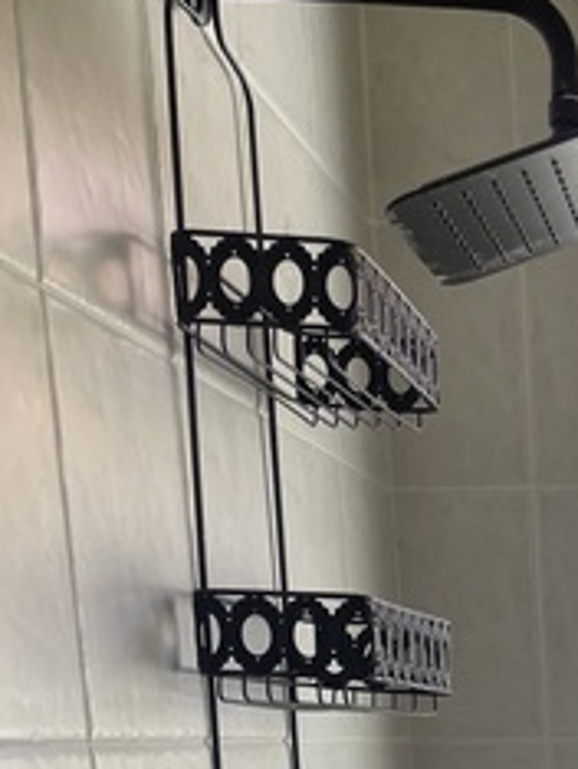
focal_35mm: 74
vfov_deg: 22.8
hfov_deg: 18.1
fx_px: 1644
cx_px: 818
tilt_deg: -11.6
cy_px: 1053
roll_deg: +2.1
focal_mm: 4.2
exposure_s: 1/427
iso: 32
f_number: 1.6
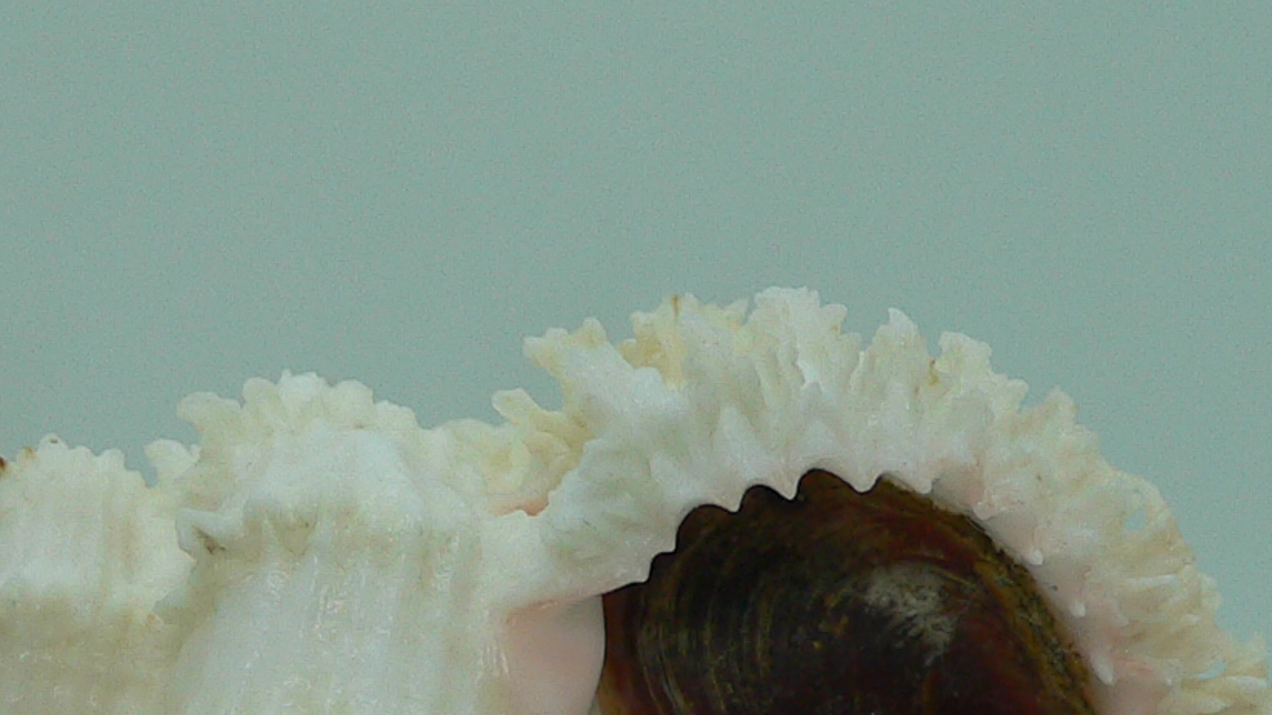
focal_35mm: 93
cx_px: 614
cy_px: 906
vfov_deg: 12.6
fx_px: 3136
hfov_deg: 22.9
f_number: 2.8
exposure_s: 1/60
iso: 80
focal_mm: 4.6
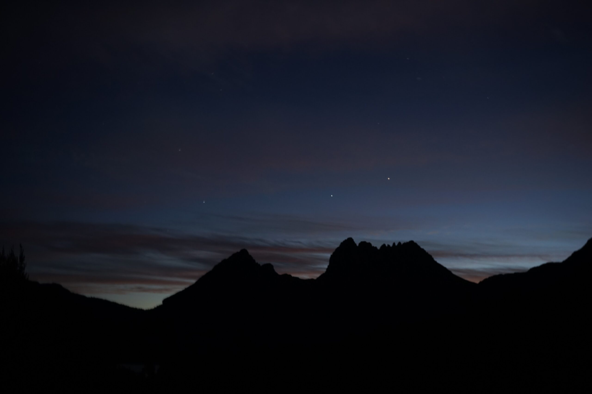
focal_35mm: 44
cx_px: 296
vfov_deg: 30.5
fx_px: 723
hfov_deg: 44.5
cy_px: 197
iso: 500
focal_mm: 44
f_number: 4.5
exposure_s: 1.3
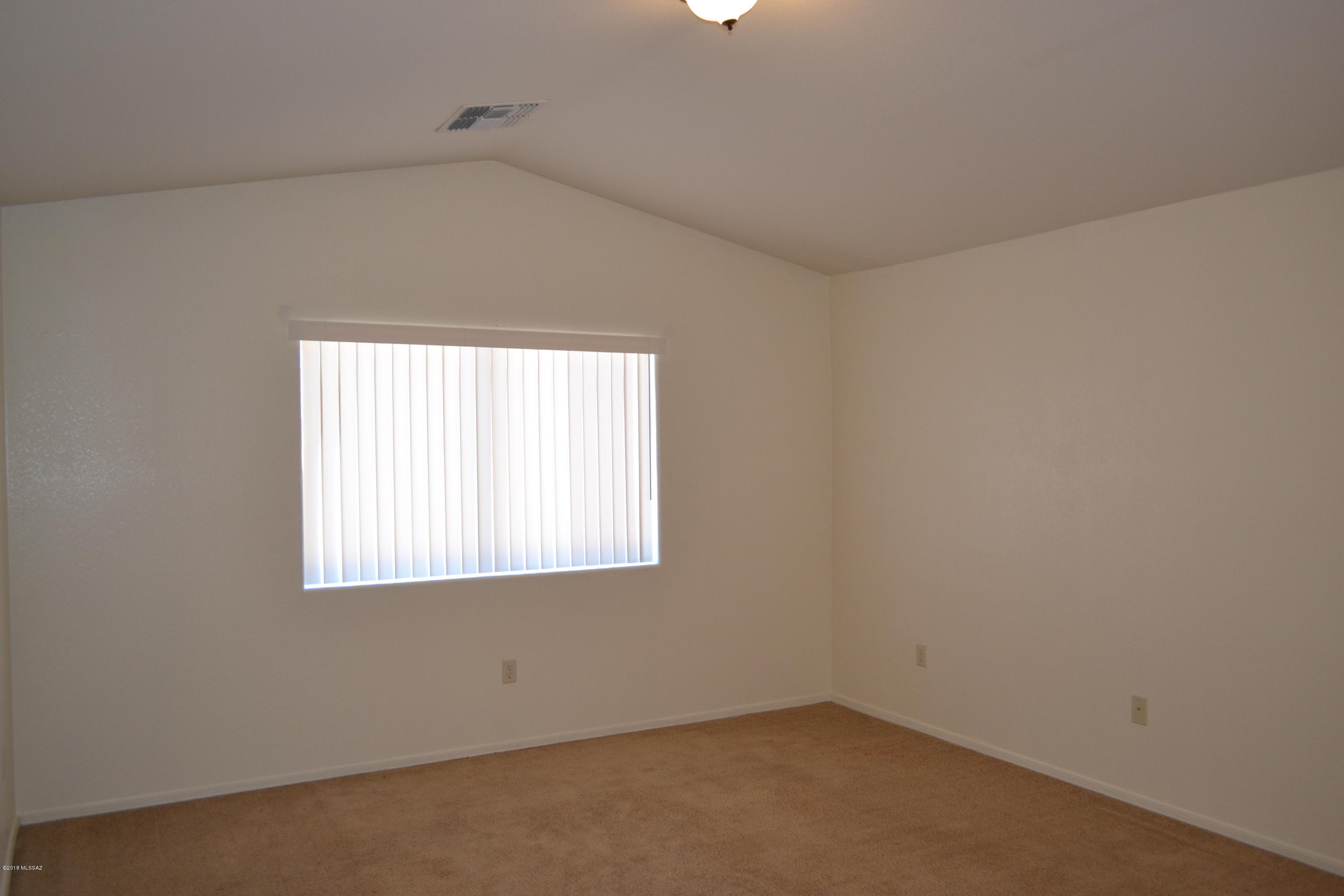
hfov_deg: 67.4
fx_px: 1008
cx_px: 672
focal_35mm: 27
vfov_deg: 47.9
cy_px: 448
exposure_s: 1/80
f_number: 4
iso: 400
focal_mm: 18
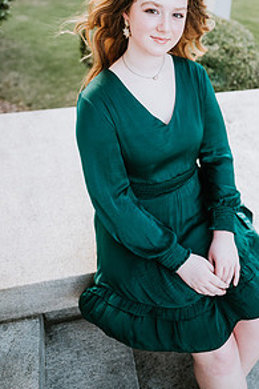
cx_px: 151
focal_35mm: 37
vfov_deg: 50.7
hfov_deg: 35.9
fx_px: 399
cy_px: 121
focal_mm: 24
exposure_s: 1/200
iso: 160
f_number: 2
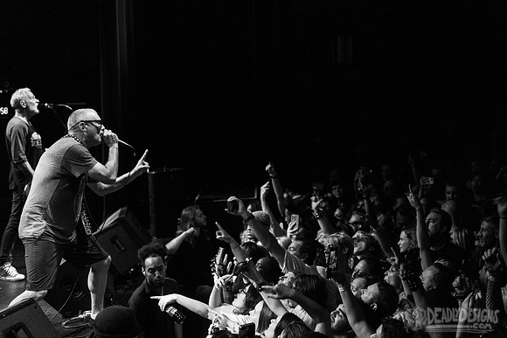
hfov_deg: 32.5
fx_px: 866
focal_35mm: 61
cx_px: 300
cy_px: 138
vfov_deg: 22.1
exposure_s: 1/125
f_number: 3.2
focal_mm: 52
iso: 3200
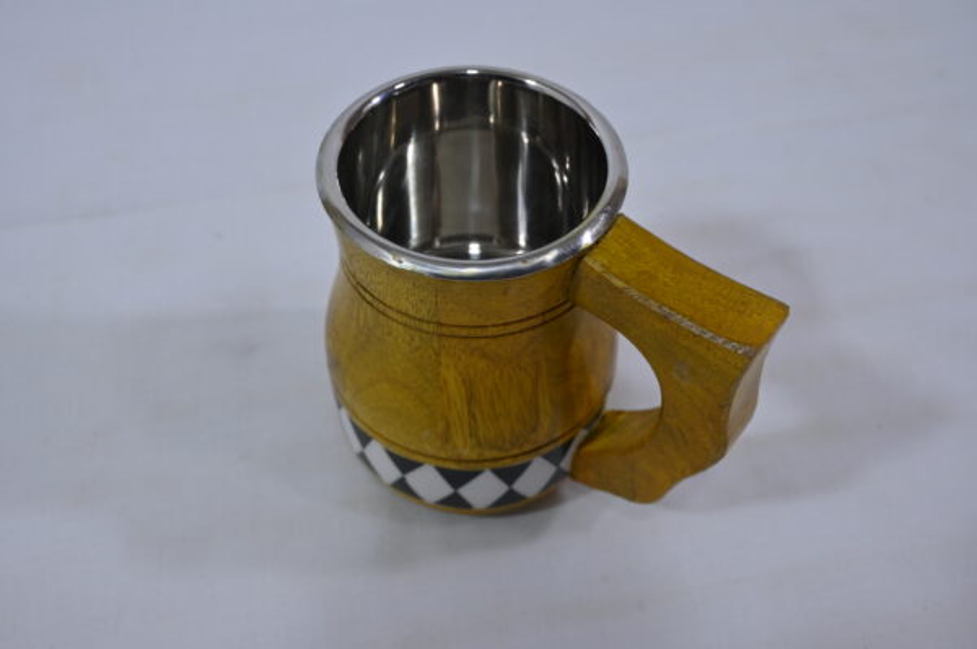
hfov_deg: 54.5
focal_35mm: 35
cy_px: 324
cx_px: 488
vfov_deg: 37.8
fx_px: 949
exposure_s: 1/125
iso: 500
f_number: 8
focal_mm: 35
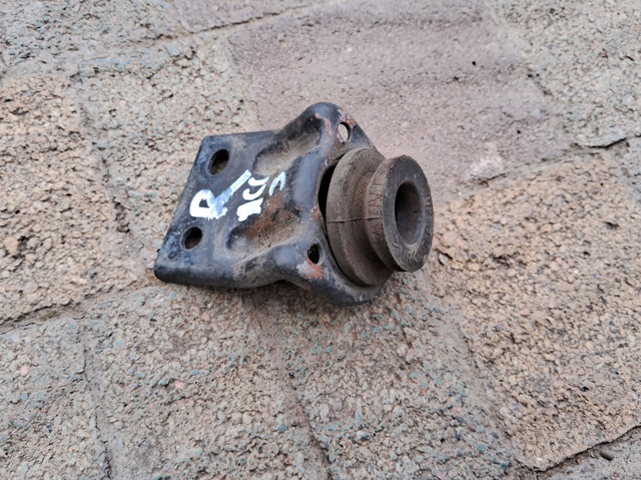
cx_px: 320
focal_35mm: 26
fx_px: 481
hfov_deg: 67.3
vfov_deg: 53.0
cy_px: 240
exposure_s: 1/120
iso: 40
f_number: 1.8
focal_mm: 3.98
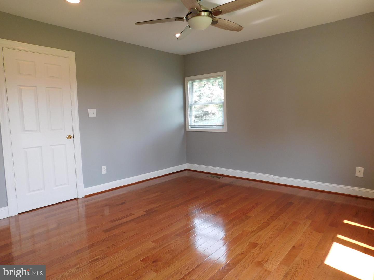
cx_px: 187
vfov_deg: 58.9
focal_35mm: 23
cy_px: 140
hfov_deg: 73.9
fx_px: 248
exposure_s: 1/60
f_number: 3
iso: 125
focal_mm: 4
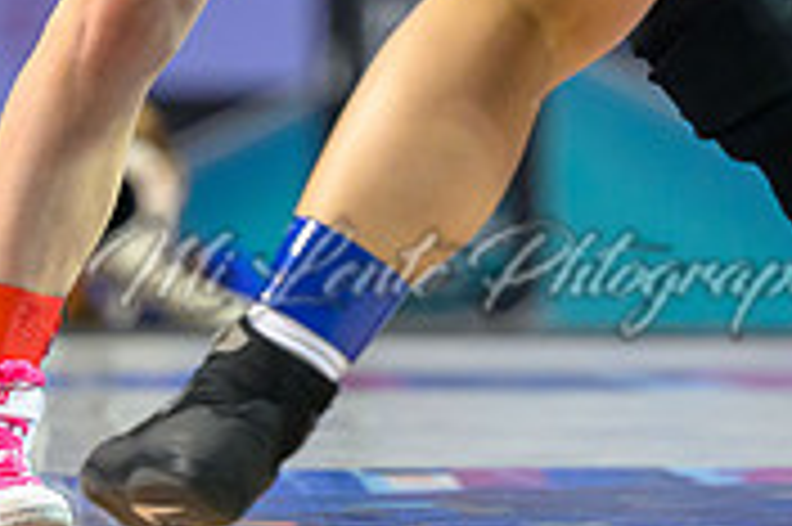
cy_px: -249
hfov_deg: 3.8
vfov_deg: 2.5
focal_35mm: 539
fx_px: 11847
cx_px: 431
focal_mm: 135
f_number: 2.8
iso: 5000
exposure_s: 1/1000
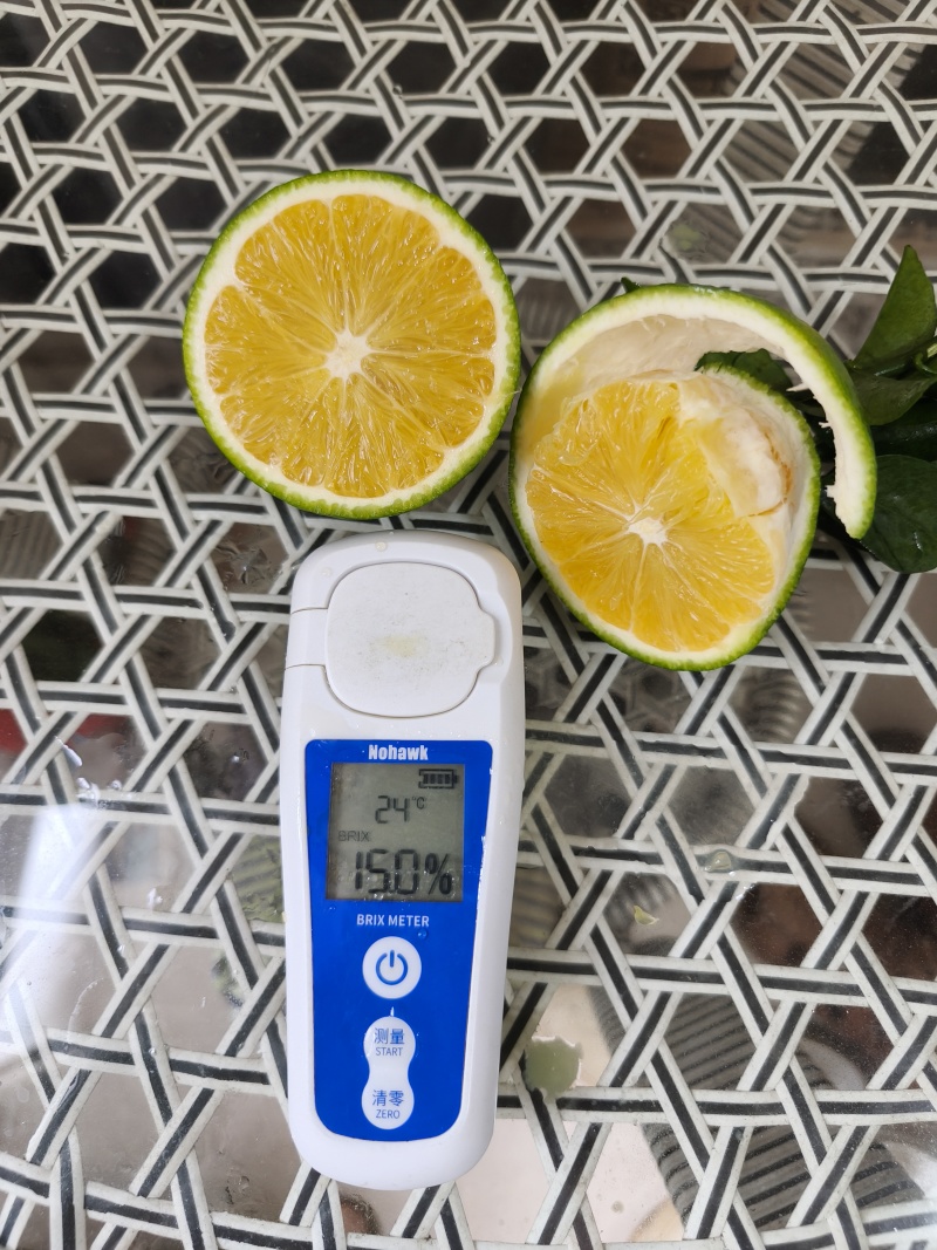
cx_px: 468
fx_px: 830
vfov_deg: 73.9
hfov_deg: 58.9
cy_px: 625
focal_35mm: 23
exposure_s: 1/100
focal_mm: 6.06
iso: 640
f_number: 1.6
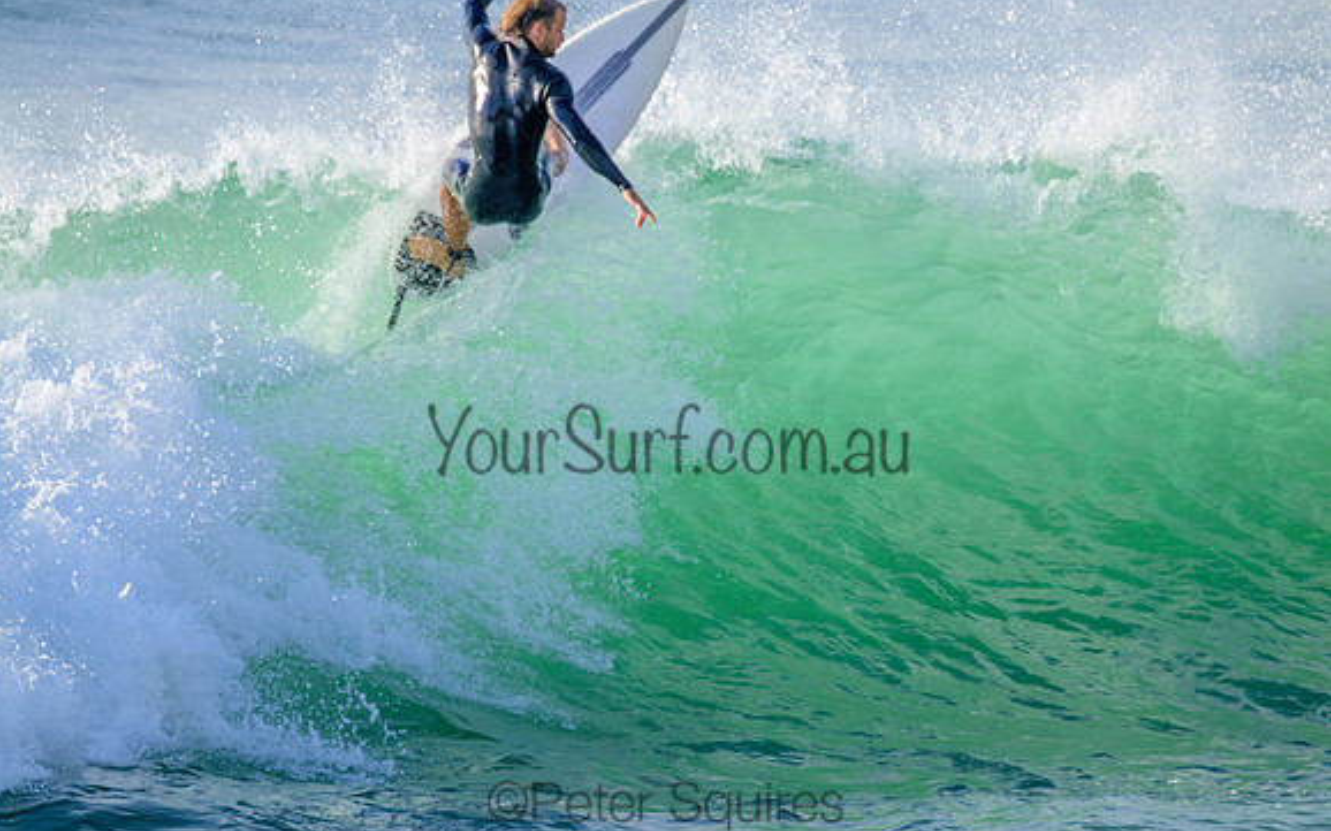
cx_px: 666
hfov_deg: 2.6
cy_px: 420
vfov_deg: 1.6
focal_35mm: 819
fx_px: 29703
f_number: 11
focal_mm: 800
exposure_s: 1/2000
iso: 1800
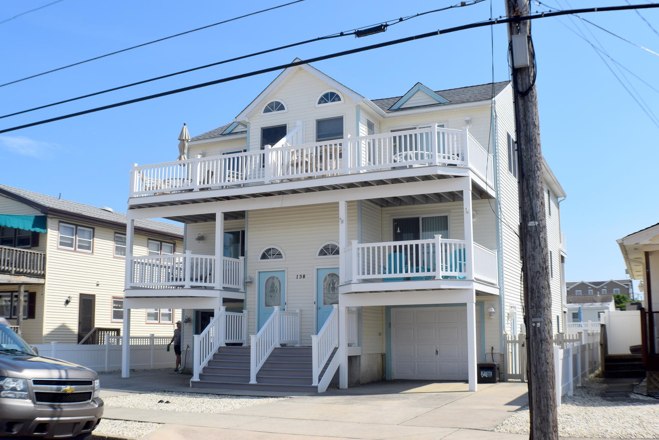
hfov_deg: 38.9
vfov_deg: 26.5
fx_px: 934
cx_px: 330
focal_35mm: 51
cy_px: 220
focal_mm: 34
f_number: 10
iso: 200
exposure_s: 1/400
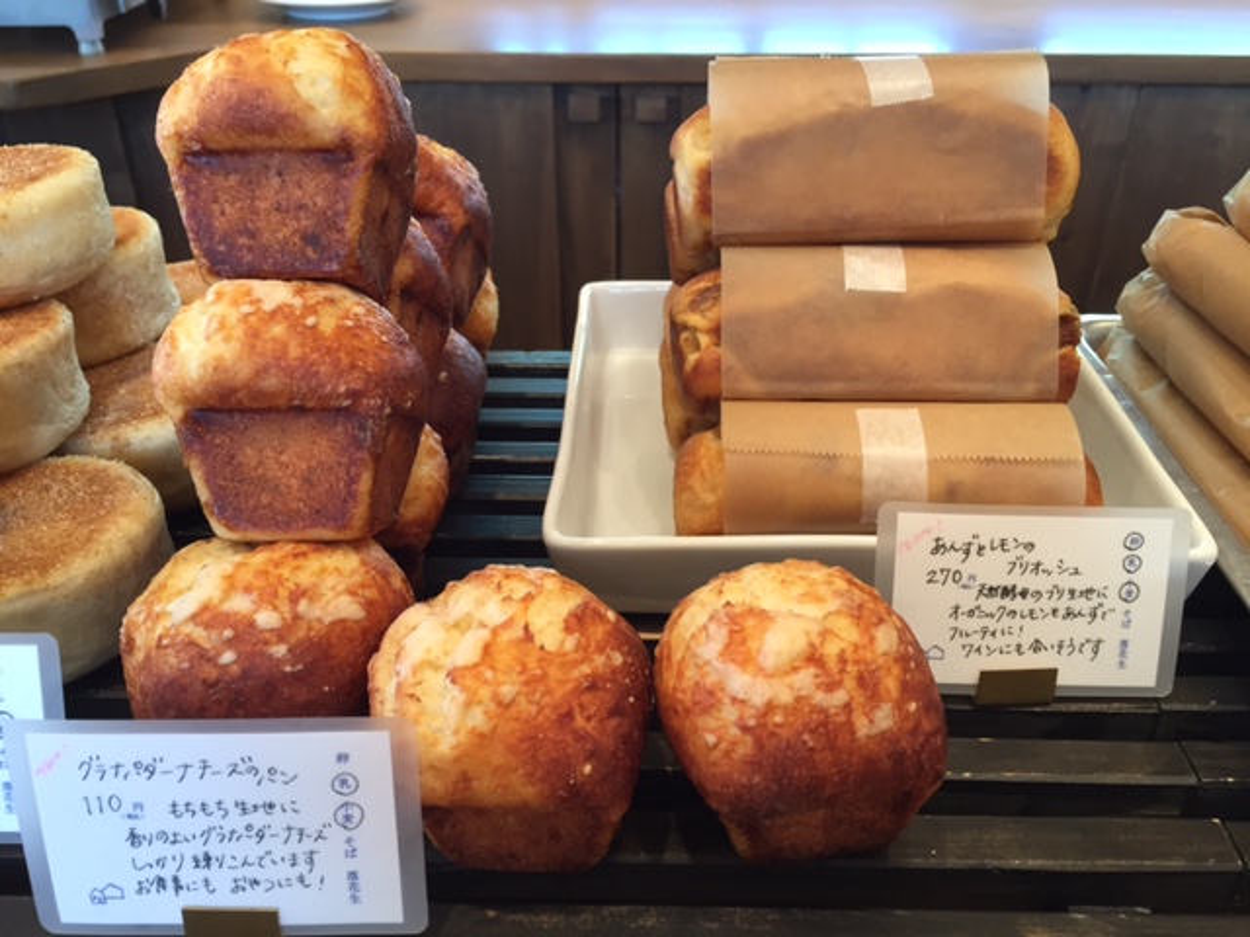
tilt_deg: -32.9
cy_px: 468
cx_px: 625
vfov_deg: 48.2
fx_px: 1047
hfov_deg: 61.7
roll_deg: -0.6
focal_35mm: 29
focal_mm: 4.15
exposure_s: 1/30
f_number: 2.2
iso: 32
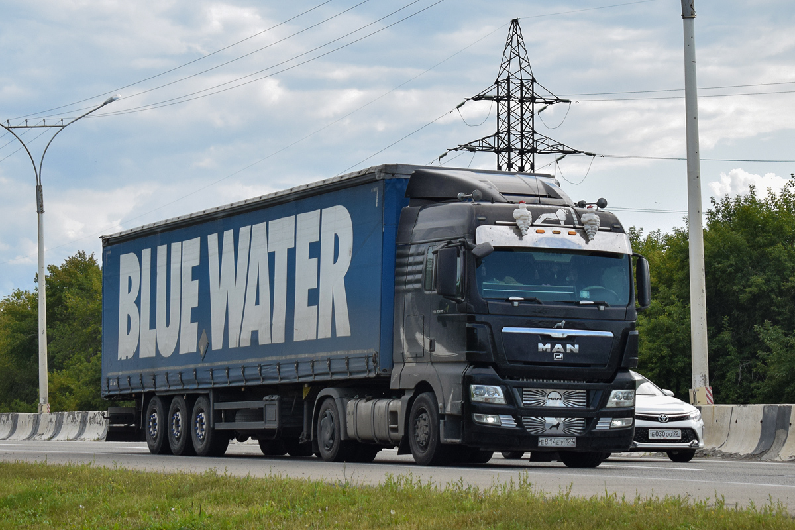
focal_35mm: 82
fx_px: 1822
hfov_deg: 24.6
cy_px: 265
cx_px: 398
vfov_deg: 16.6
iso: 400
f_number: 6.3
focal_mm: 55
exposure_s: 1/1000
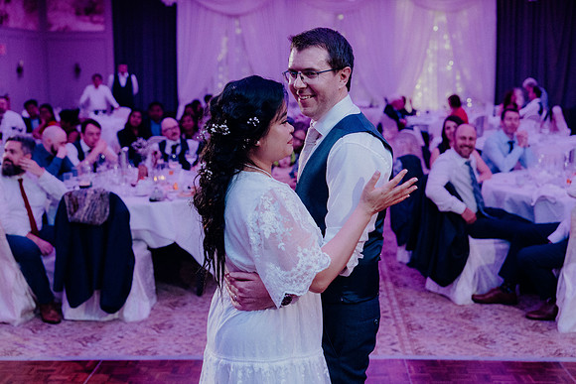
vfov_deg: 27.5
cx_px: 288
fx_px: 784
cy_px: 192
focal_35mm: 49
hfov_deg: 40.3
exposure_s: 1/160
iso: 3200
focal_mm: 49
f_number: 3.5
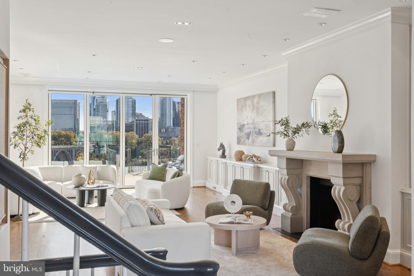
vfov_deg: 37.9
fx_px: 403
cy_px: 138
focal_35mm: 35
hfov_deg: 54.4
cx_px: 207
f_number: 18
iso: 2500
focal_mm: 35
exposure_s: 1/160
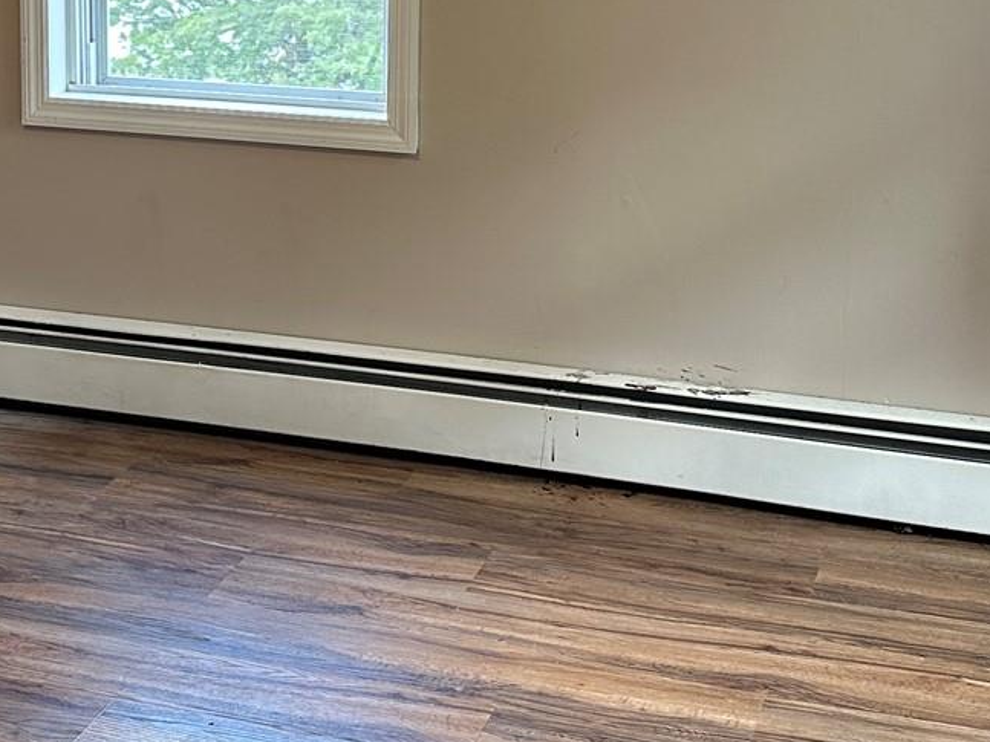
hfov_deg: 25.1
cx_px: 167
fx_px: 2173
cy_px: 92
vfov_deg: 19.1
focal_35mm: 76
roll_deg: +0.5
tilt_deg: -9.7
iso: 160
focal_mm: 6.86
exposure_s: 1/120
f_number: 1.78
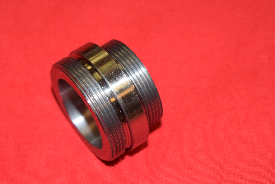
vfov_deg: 12.2
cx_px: 104
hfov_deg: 18.1
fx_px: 861
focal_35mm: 113
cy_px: 116
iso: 800
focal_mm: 55
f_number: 5.6
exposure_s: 1/160
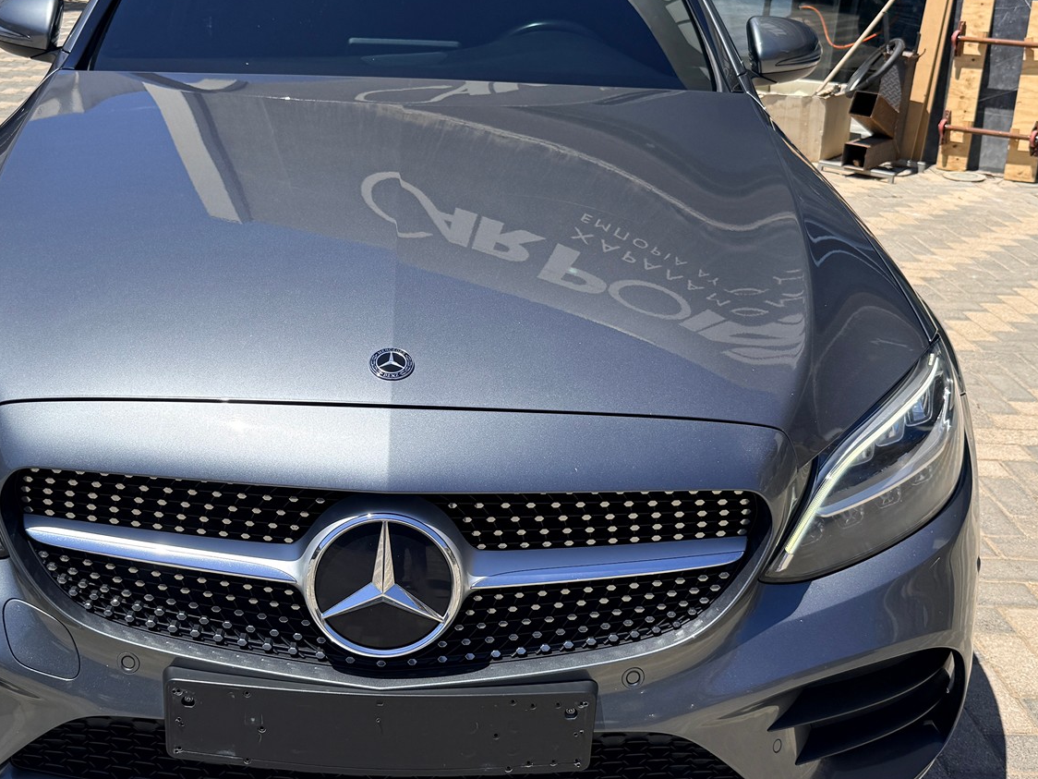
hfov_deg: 45.5
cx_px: 411
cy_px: 343
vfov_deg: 35.1
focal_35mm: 41
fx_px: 1229
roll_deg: -2.5
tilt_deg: -18.8
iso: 80
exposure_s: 1/5714
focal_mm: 6.76
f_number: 1.78
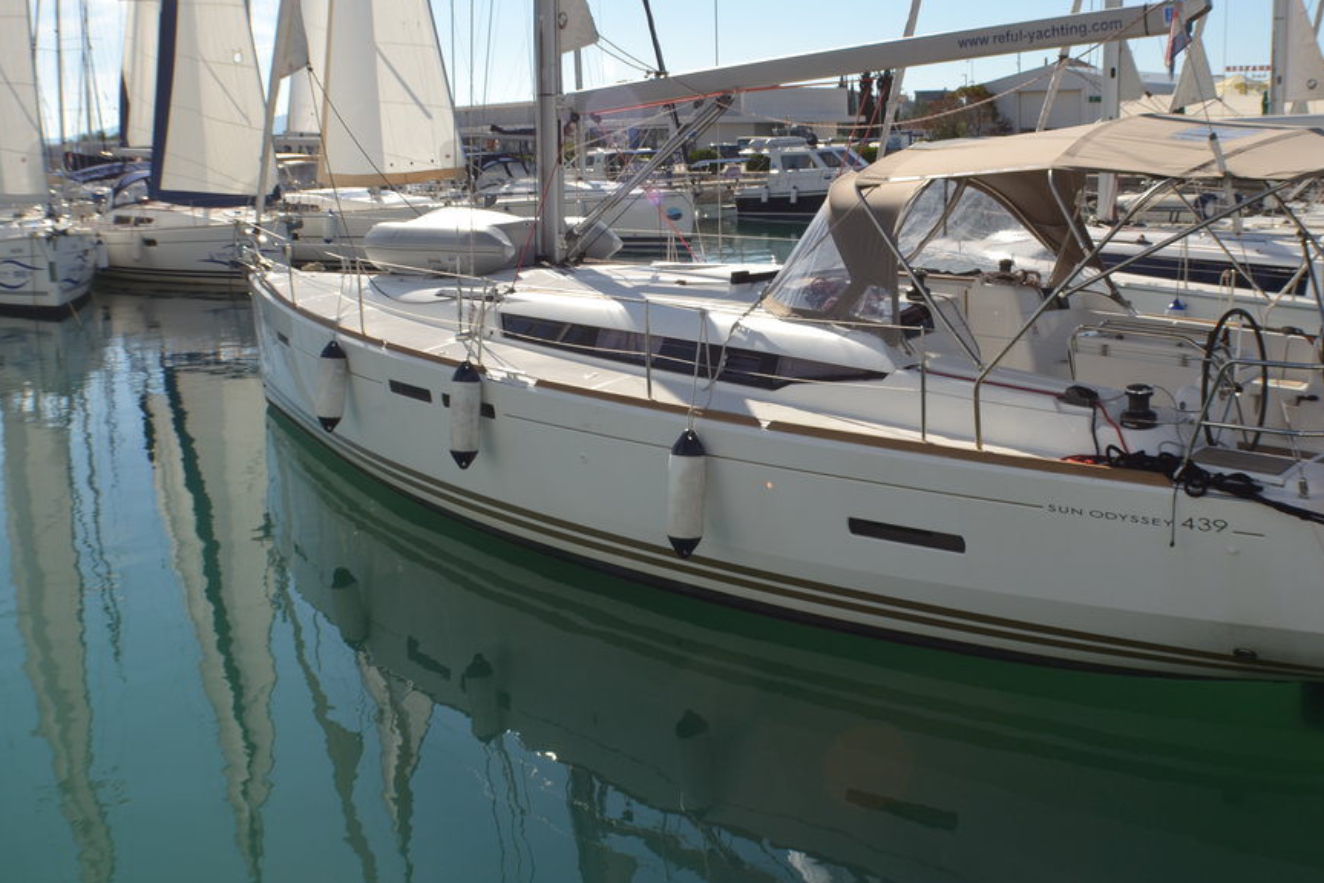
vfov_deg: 26.9
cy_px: 360
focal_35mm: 50
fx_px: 1839
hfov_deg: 39.6
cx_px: 734
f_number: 10
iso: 100
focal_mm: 24
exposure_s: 1/200
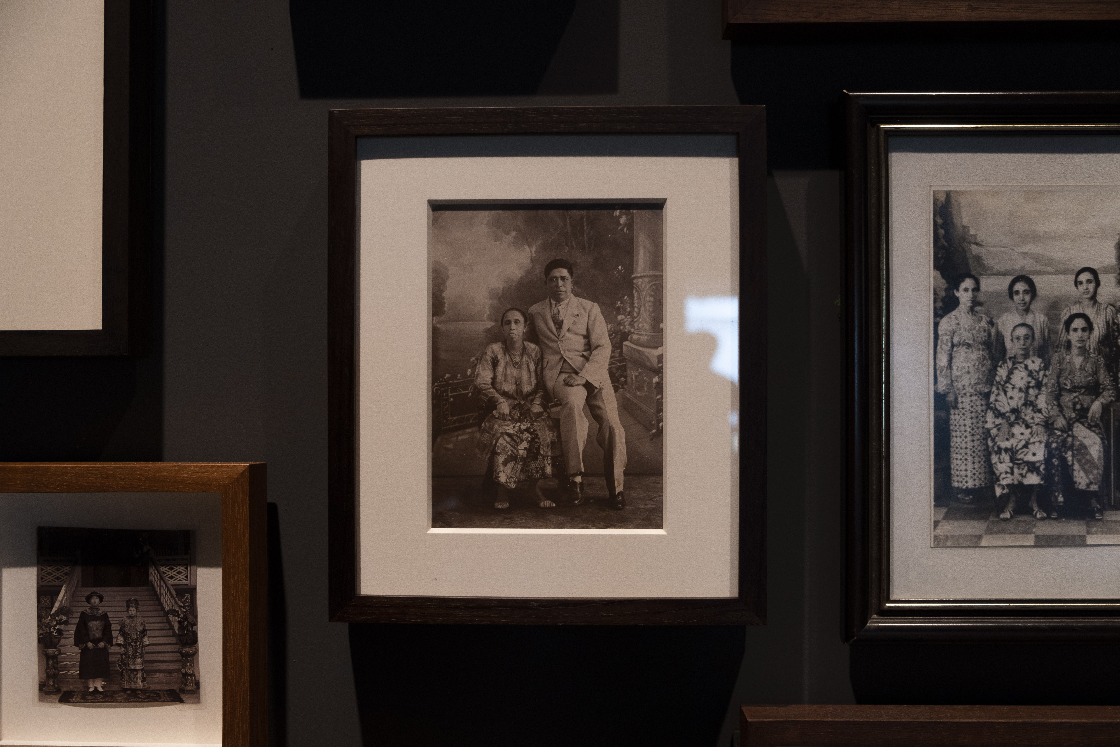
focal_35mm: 38
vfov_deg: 35.1
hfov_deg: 50.7
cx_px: 560
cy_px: 374
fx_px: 1182
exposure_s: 1/40
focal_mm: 25.4
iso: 800
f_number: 3.2
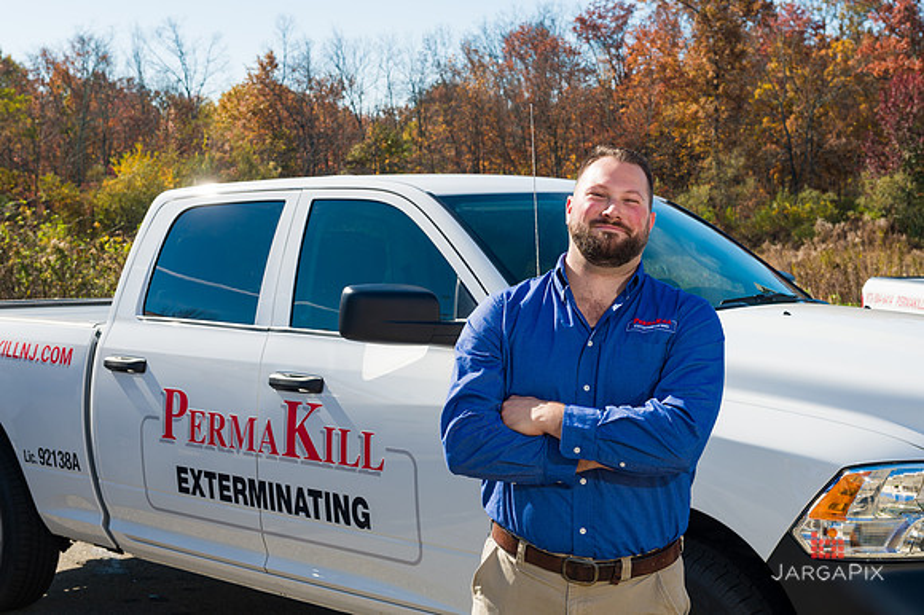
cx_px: 463
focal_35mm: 52
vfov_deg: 25.8
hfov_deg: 37.9
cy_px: 293
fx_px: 1345
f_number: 11
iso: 100
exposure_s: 1/200
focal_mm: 50
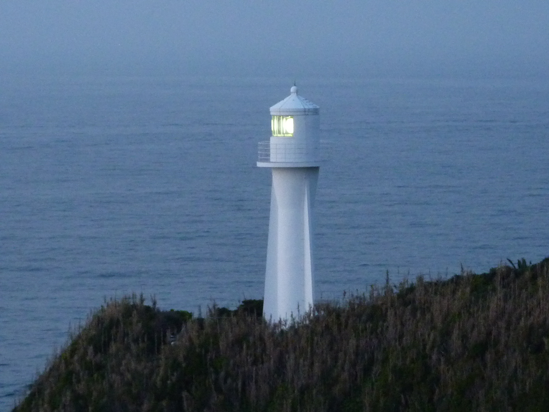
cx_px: 274
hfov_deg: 11.4
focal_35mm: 173
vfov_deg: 8.6
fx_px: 2744
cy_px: 206
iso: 400
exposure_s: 1/8
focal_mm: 15.8
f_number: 4.3
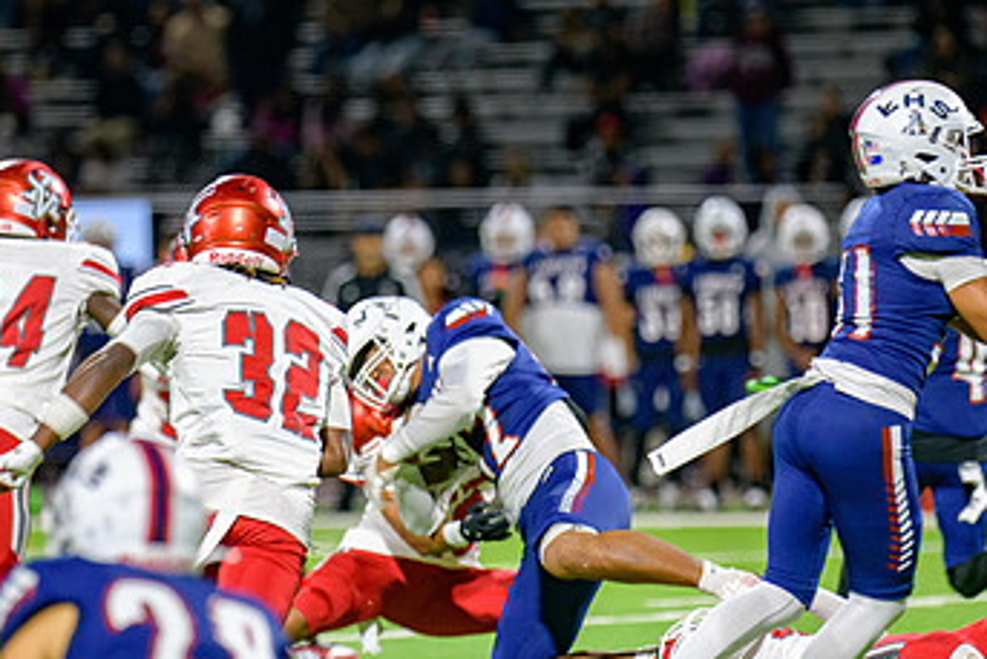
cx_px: 458
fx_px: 11135
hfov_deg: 5.1
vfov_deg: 3.4
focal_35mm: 406
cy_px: 436
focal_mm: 240
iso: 2000
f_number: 2.8
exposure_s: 1/250
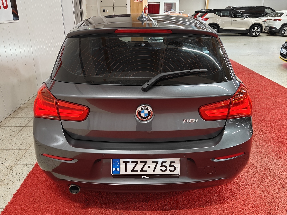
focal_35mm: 30
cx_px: 144
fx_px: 249
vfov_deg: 46.8
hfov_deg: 60.0
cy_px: 108
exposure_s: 1/56
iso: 64
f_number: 1.8
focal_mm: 5.59
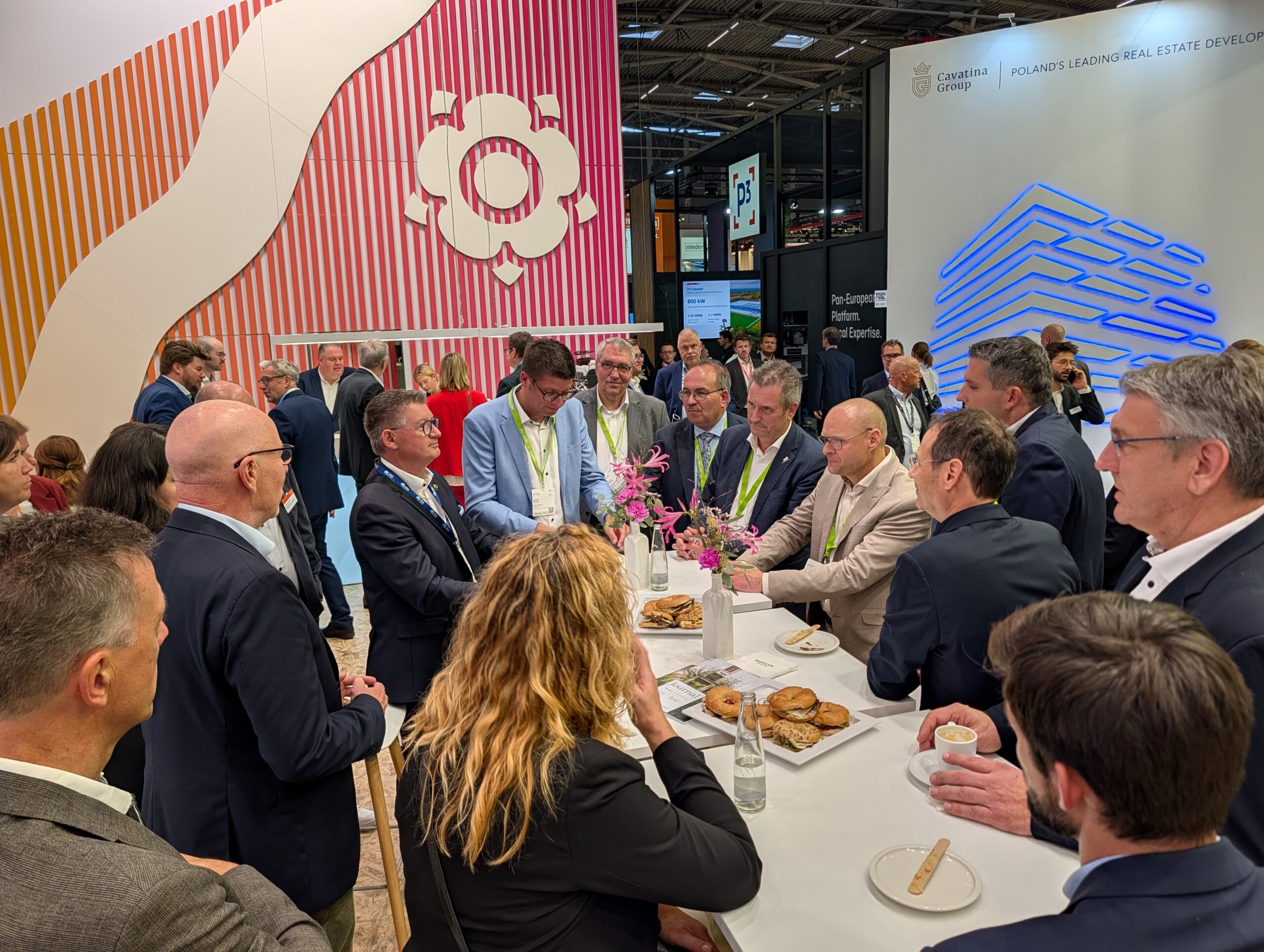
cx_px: 632
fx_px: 878
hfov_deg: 71.5
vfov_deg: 56.9
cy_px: 476
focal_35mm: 24
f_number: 1.68
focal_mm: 6.9
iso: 18
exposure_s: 1/362
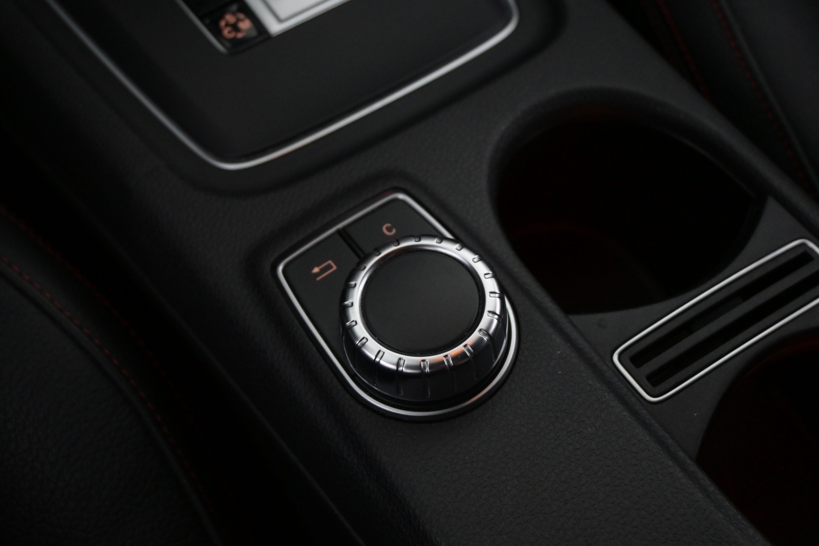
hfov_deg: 40.1
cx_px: 407
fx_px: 1121
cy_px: 271
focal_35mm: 49
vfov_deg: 27.4
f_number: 5
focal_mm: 31.5
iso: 2500
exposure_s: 1/50
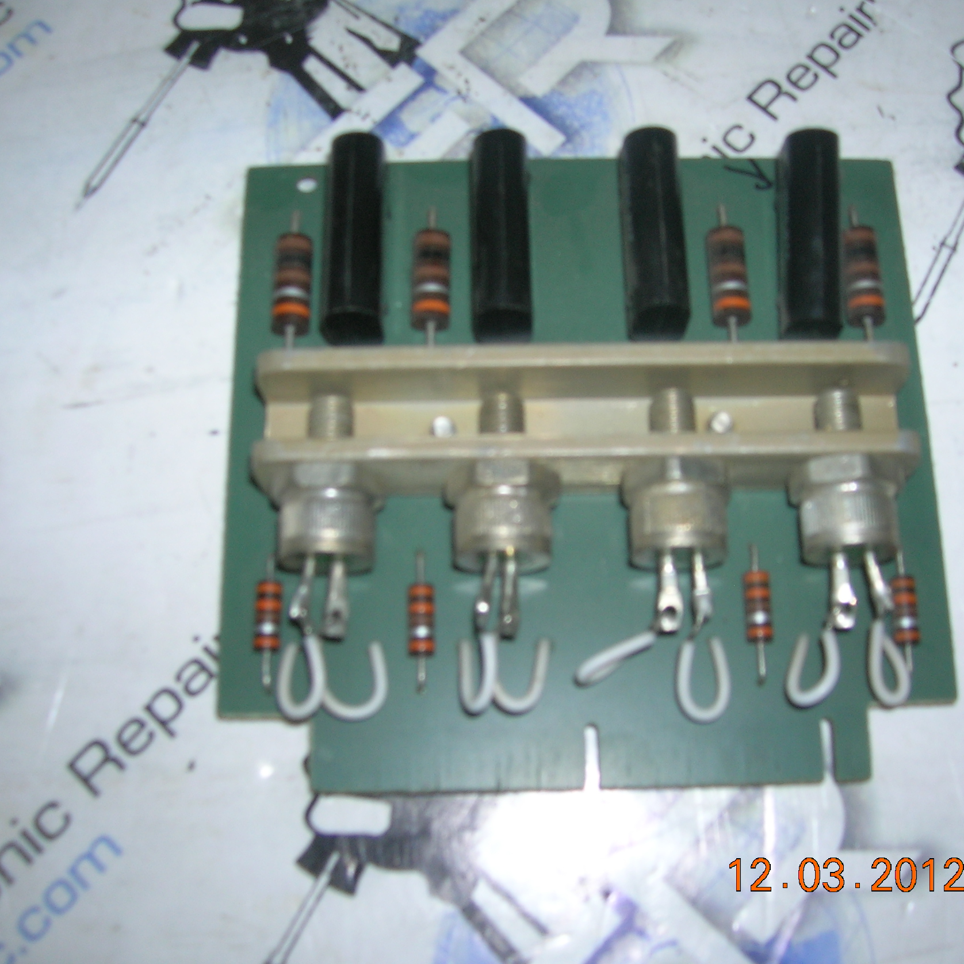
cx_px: 536
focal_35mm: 41
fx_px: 1292
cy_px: 485
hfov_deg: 40.9
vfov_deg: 40.9
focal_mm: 5.7
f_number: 2.9
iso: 50
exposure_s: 1/60.1
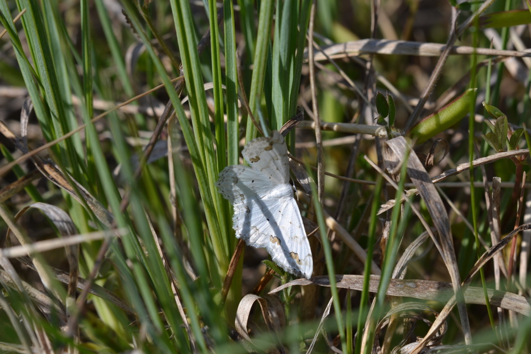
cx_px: 266
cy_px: 177
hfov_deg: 7.4
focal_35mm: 278
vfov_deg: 5.0
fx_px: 4093
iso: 125
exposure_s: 1/250
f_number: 8
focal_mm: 185
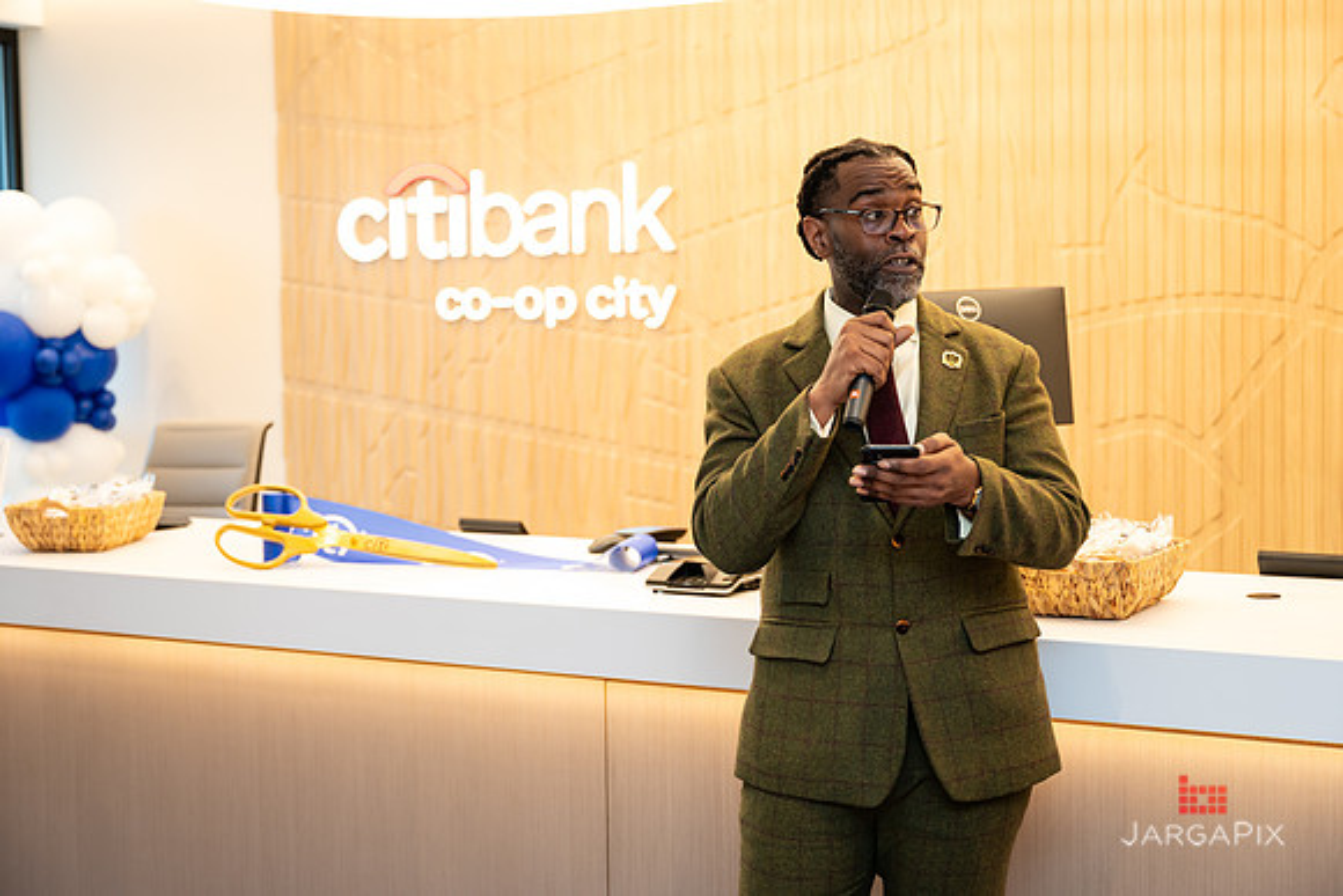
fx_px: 2032
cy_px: 427
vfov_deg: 24.9
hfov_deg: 36.6
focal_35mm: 54
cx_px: 674
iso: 400
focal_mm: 52
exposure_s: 1/125
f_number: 3.2
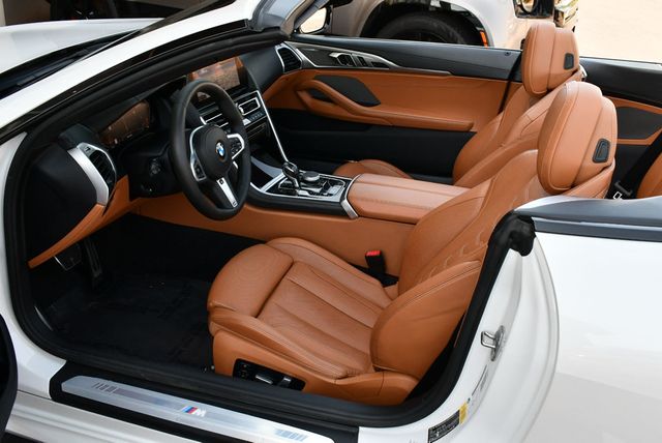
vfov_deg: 36.9
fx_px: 663
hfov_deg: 53.1
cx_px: 331
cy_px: 222
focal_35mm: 36
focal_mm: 18
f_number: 5.6
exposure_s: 1/250
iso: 320
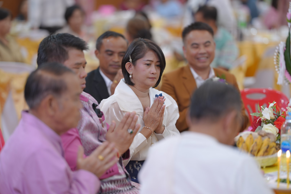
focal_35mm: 135
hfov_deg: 15.2
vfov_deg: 10.2
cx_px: 146
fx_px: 1092
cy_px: 97
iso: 400
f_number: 1.8
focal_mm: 135
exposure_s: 1/125
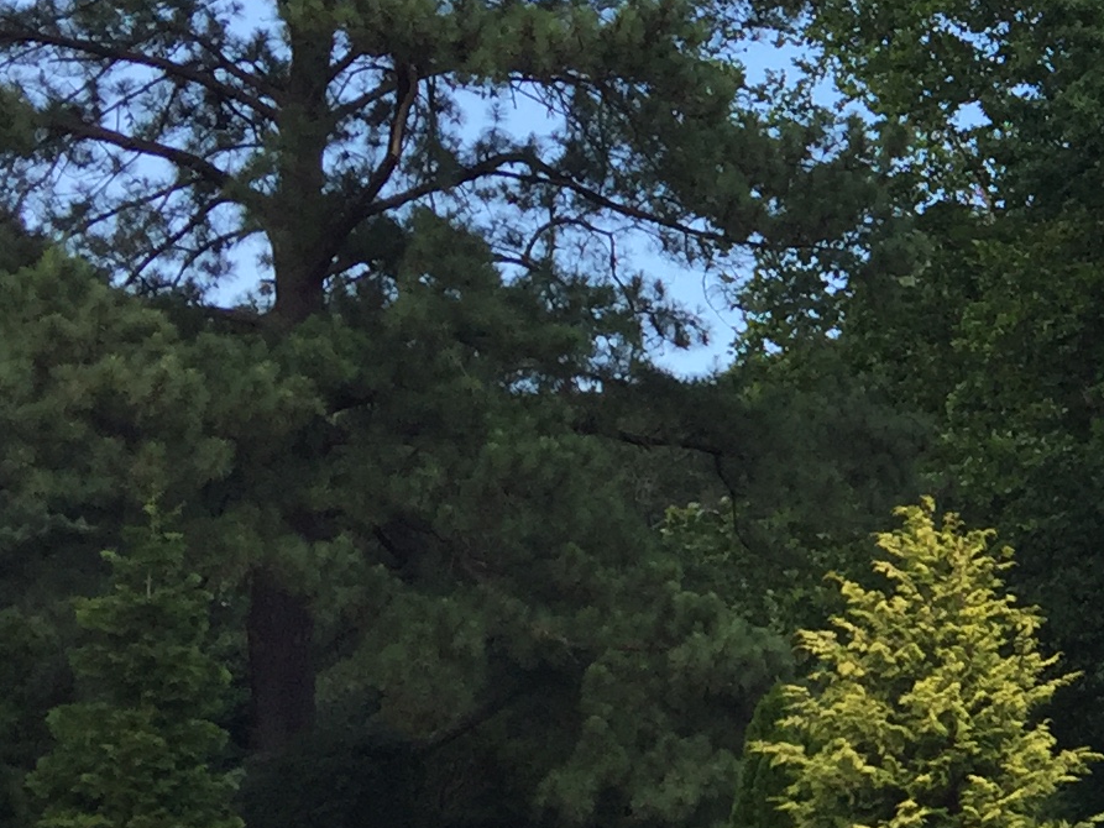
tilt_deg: +8.5
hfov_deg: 16.2
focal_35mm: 106
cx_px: 1857
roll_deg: -0.2
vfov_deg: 13.9
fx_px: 3381
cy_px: 261
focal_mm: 4.15
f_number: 2.2
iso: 32
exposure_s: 1/694
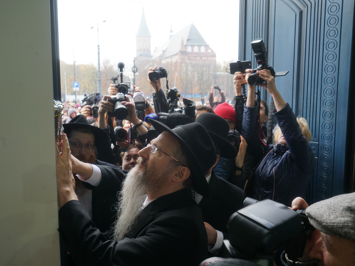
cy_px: 133
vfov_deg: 42.9
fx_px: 338
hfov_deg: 55.2
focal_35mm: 33
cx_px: 156
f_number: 8
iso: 640
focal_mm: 30
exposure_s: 1/60
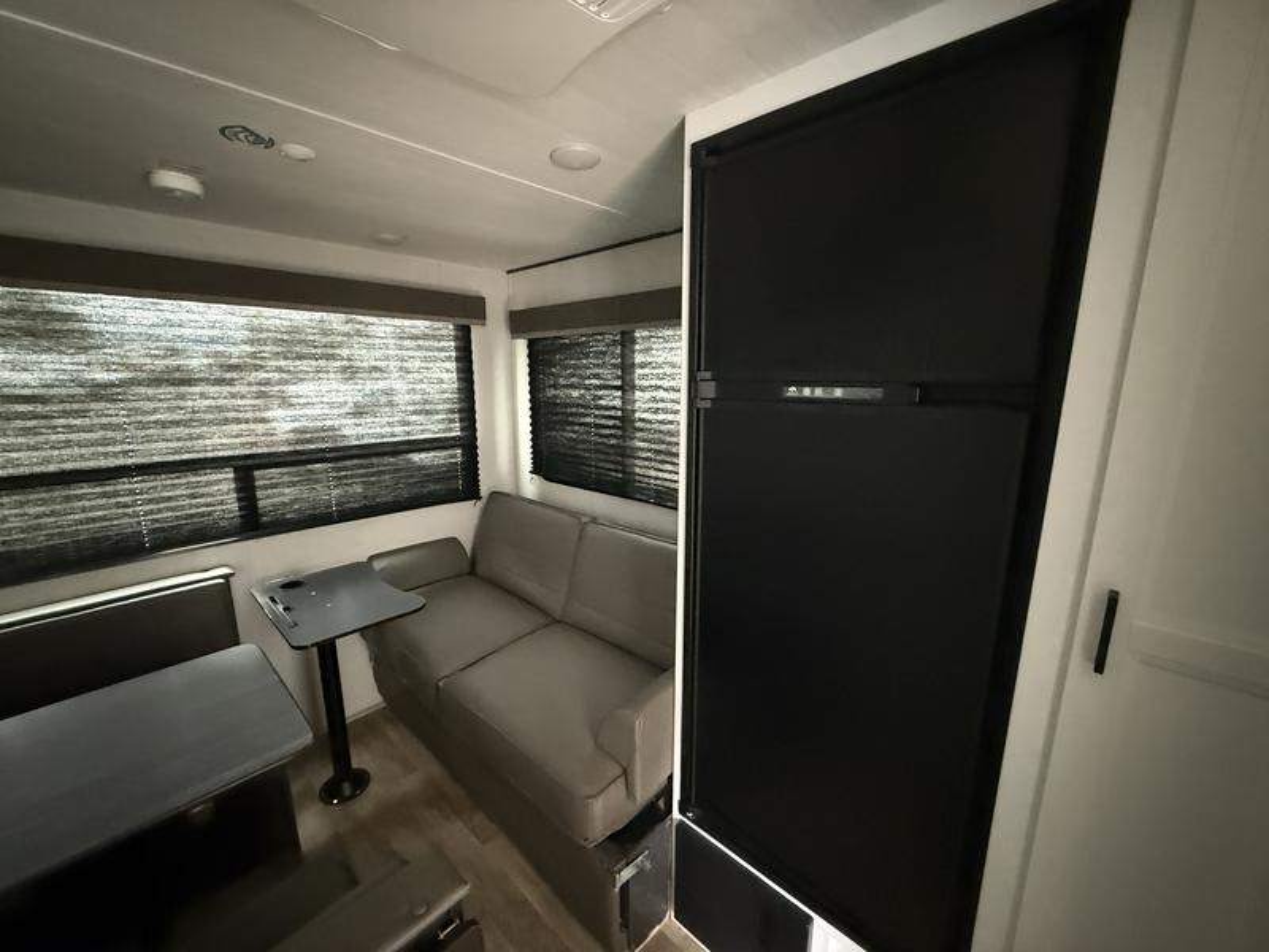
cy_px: 476
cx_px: 634
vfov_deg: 85.7
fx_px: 513
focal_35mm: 14
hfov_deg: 102.1
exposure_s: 1/31
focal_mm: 2.22
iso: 1600
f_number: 2.2
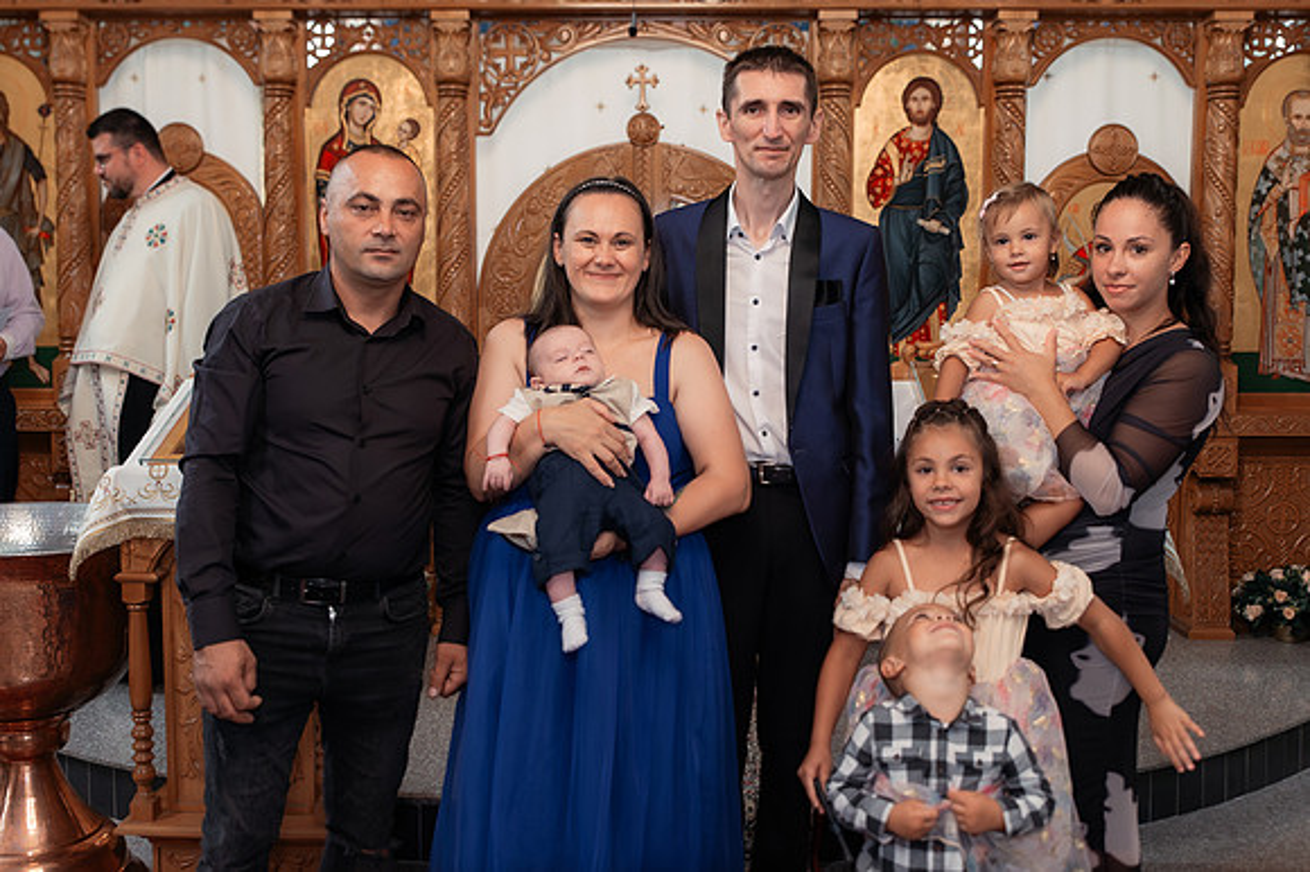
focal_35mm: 40
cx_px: 635
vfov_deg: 33.1
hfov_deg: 48.1
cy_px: 385
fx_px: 1466
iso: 2500
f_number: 3.5
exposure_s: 1/250
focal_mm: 35
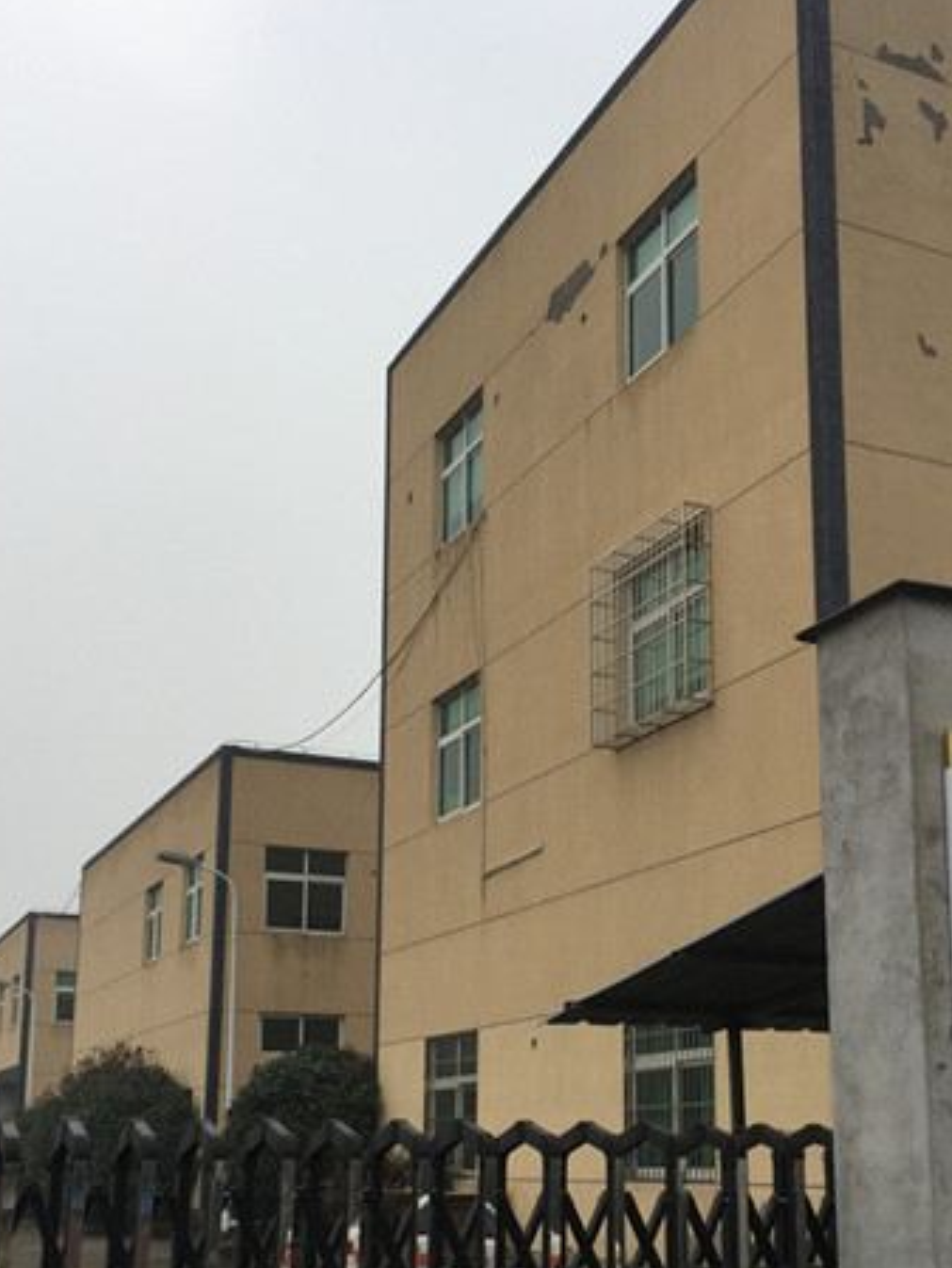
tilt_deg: +12.4
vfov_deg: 43.1
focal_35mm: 43
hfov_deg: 33.5
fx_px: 1576
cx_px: 576
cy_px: 861
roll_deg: +0.9
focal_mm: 4.15
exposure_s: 1/1799
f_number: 2.2
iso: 32
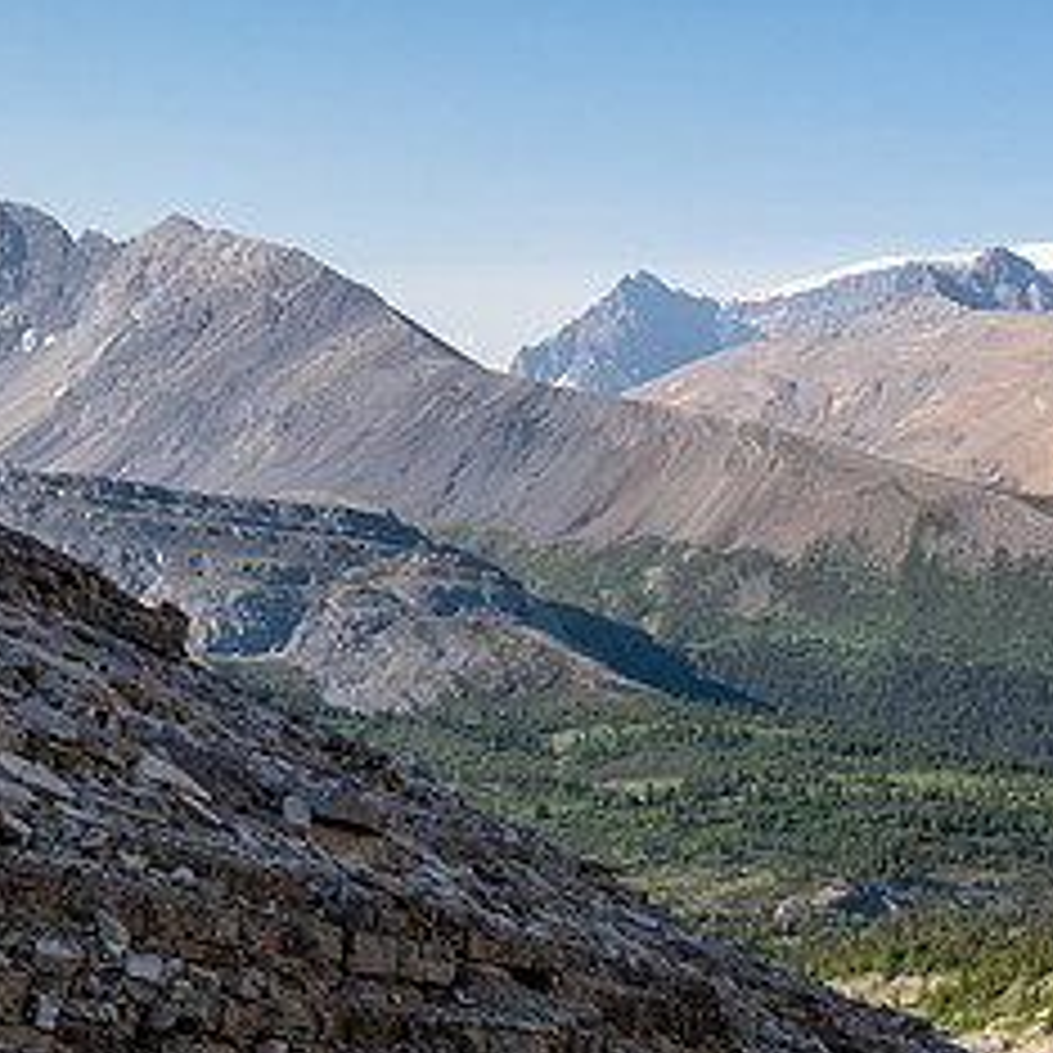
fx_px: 1962
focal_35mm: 57
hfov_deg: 29.4
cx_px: 846
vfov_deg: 29.8
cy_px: 709
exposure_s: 1/400
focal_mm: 13
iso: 200
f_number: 8
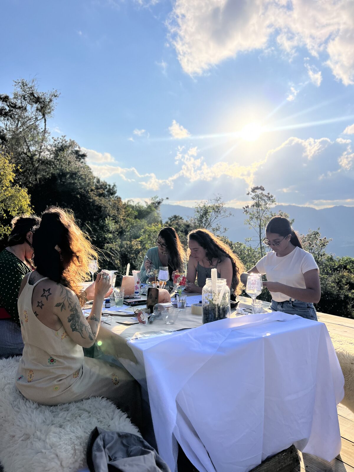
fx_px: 355
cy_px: 236
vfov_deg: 67.3
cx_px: 177
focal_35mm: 26
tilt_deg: -1.6
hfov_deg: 53.1
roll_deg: +0.4
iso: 50
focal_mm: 5.7
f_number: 1.5
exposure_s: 1/9434
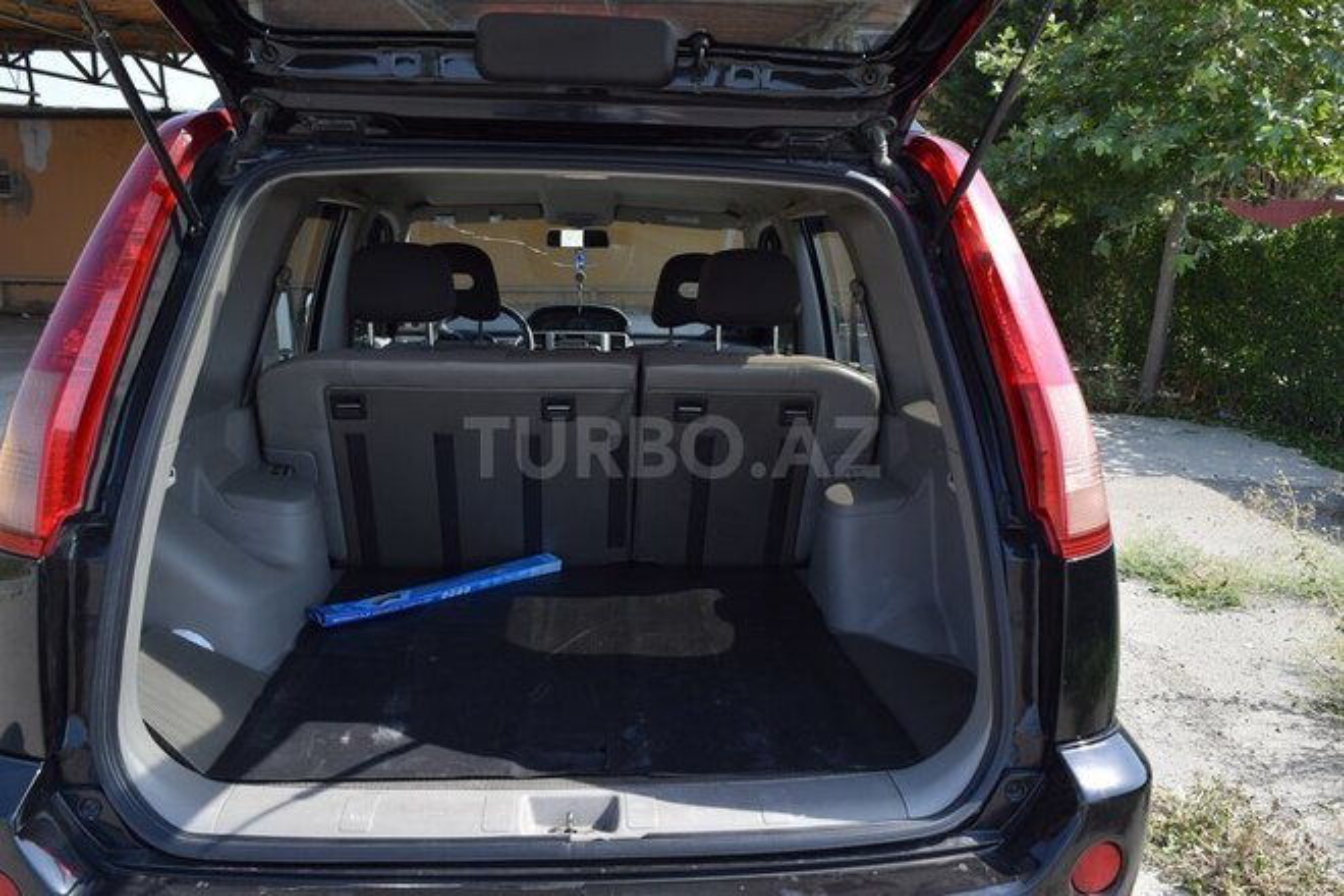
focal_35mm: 27
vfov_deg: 47.9
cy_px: 448
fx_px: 1008
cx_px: 672
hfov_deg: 67.4
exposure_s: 1/250
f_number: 8
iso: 200
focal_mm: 18
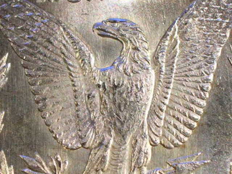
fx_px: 442
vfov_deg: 22.3
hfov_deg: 29.4
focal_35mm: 66
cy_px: 87
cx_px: 116
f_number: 3.8
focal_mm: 11
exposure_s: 1/8.2
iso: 50
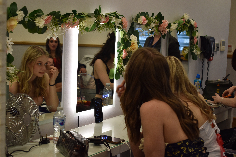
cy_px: 78
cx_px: 118
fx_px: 400
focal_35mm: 61
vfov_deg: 22.3
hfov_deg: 32.9
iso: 320
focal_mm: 40
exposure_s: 1/60
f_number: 5
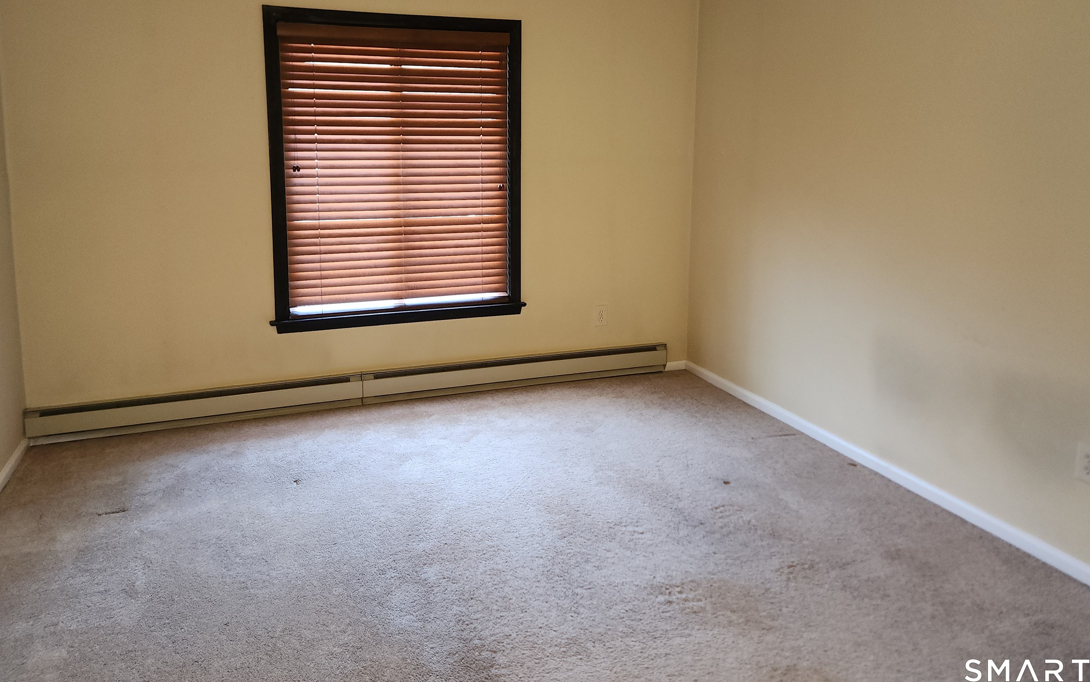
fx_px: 802
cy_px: 238
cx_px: 541
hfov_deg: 68.4
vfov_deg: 45.5
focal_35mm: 27
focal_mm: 5.4
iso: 125
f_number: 1.8
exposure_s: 1/20
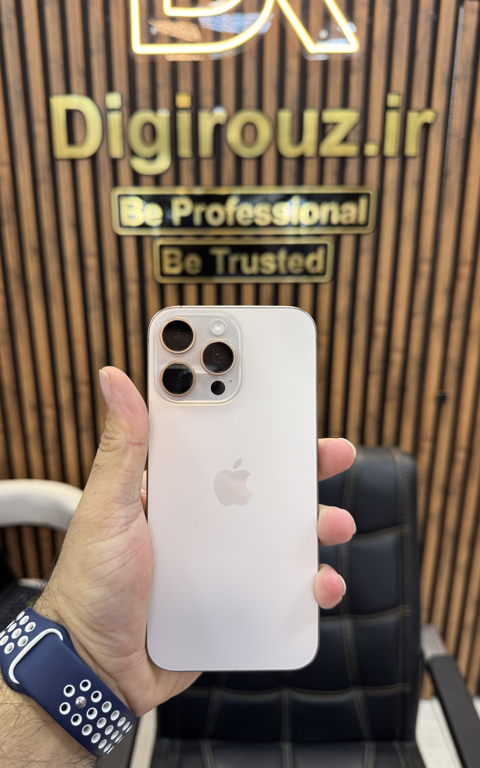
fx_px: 544
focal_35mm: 26
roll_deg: +1.1
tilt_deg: -16.9
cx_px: 227
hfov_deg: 47.6
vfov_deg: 70.4
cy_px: 382
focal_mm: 6.76
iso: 80
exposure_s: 1/100
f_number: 1.78
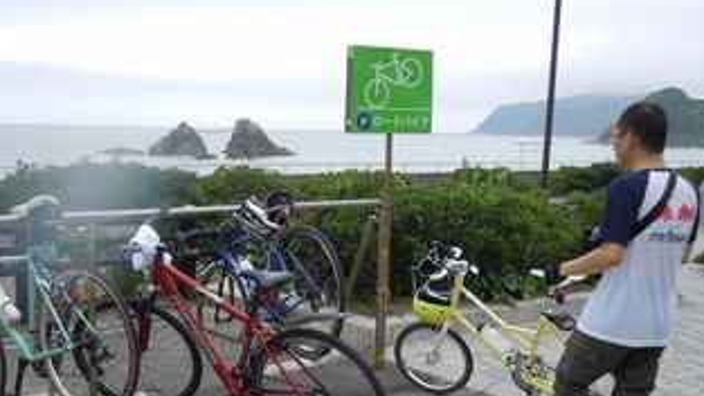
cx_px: 268
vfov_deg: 25.7
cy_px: 290
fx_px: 859
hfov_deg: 44.3
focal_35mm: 46
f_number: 4
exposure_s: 1/200
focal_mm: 5.9
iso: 100
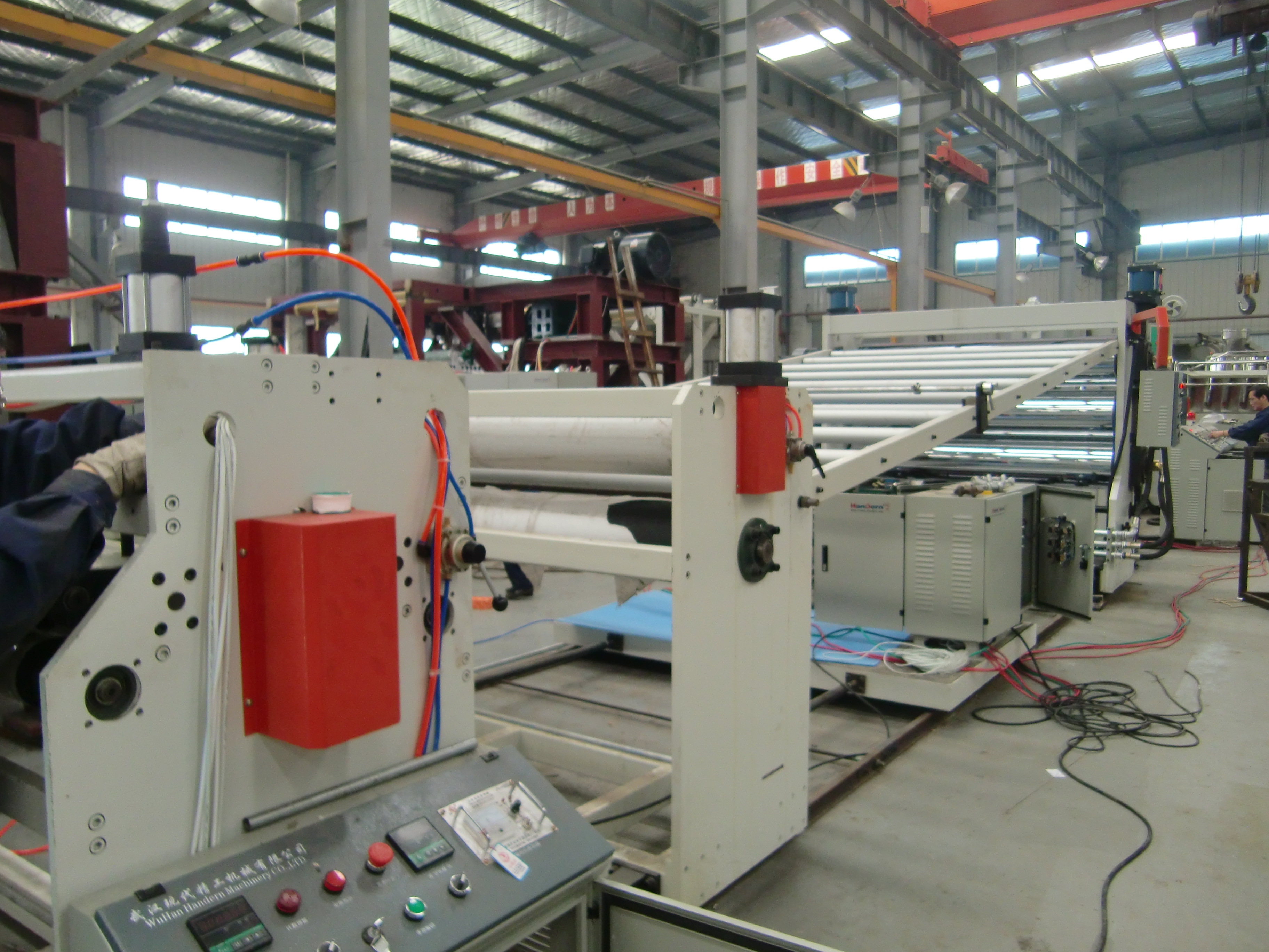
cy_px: 476
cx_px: 634
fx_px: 1026
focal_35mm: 28
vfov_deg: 49.7
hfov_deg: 63.4
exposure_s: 1/60
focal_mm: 4.9
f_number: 2.6
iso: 200
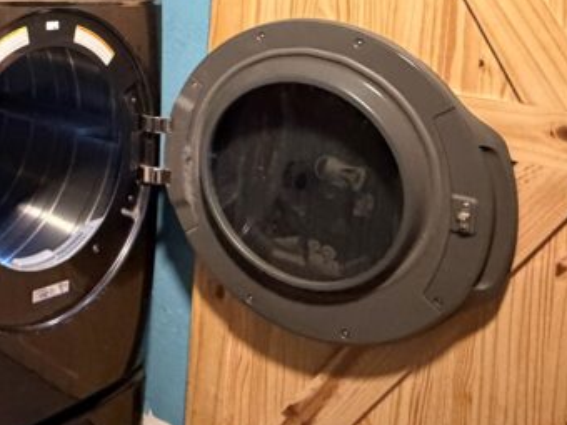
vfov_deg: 30.9
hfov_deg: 37.6
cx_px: -19
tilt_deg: -3.7
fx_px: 721
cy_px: 18
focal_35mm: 44
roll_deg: -1.2
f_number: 2.2
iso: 1000
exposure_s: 1/40
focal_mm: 2.22
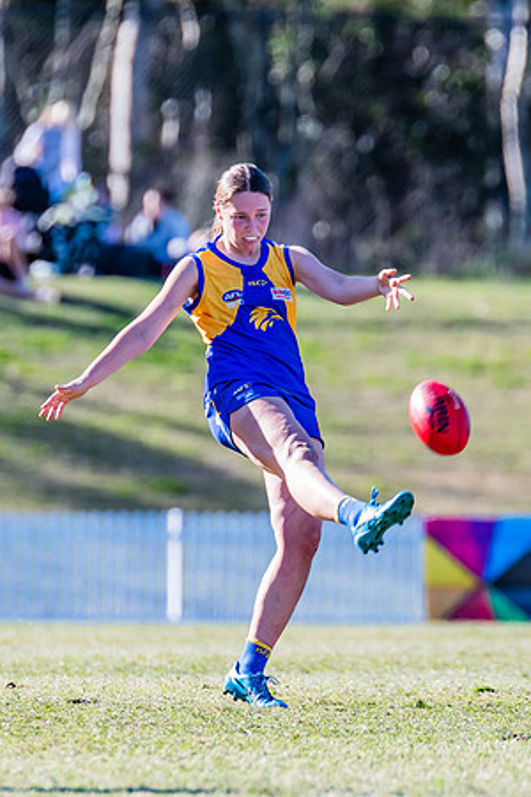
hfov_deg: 1.7
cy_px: 415
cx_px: 291
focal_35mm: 823
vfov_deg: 2.5
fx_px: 18215
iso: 640
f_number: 5.6
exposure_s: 1/1250
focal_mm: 420
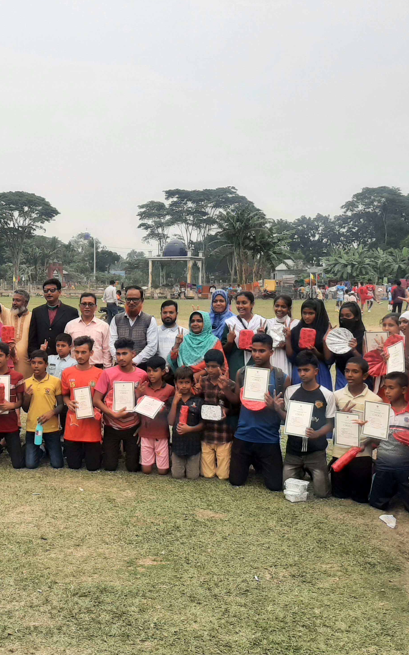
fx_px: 678
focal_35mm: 38
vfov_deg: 51.5
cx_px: 77
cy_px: 336
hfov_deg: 32.6
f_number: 1.7
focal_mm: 3.93
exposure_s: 1/566
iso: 40
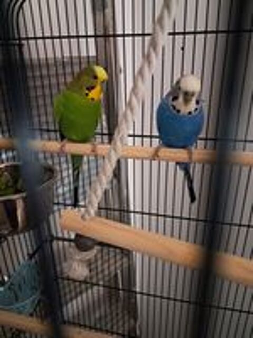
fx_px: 263
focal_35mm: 27
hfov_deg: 51.4
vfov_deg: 65.3
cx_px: 126
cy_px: 169
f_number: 1.8
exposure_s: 1/8
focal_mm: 4
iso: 1600
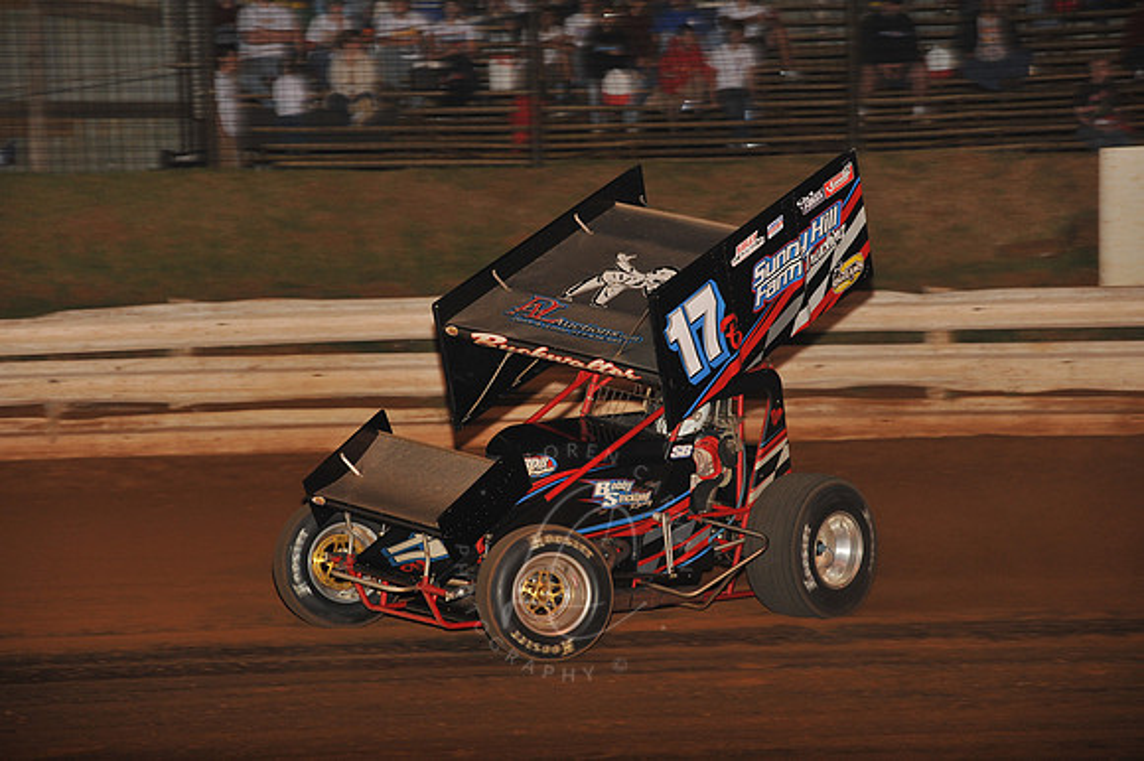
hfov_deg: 14.2
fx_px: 4605
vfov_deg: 9.5
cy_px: 380
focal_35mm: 145
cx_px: 572
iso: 1000
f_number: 6.3
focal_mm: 145
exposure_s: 1/320
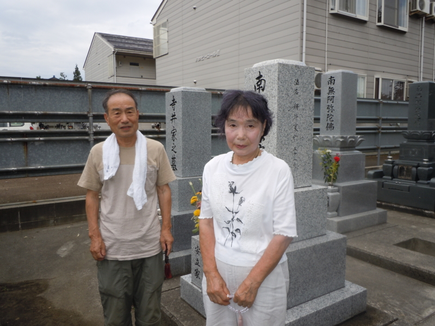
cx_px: 218
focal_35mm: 28
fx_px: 352
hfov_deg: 63.4
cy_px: 163
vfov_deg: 49.7
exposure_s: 1/640
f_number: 3.7
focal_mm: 5
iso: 100
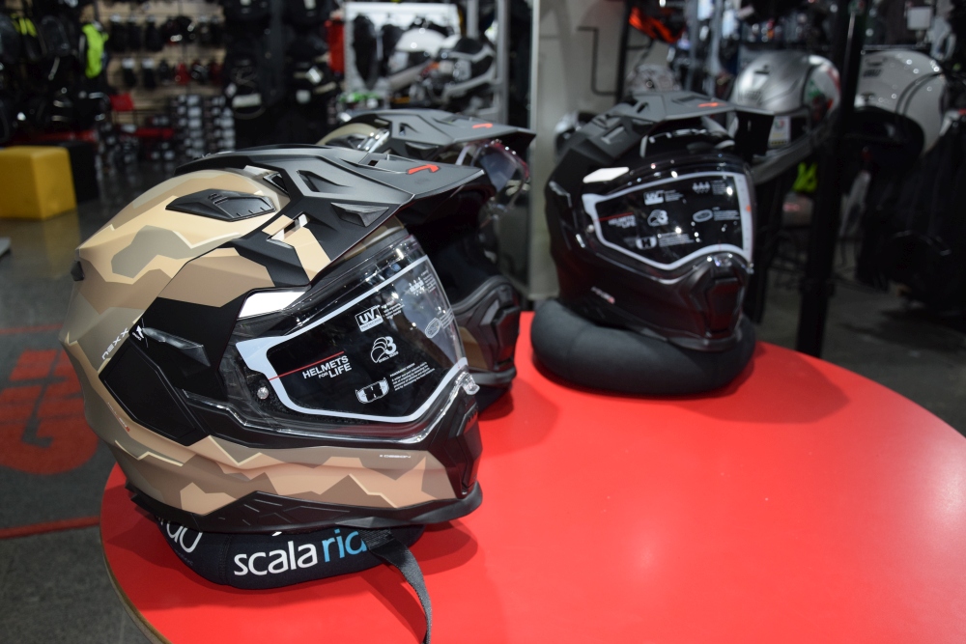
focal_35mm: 33
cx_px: 483
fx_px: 886
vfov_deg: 40.0
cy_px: 322
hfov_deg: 57.2
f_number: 4.5
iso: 800
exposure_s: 1/80
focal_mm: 22
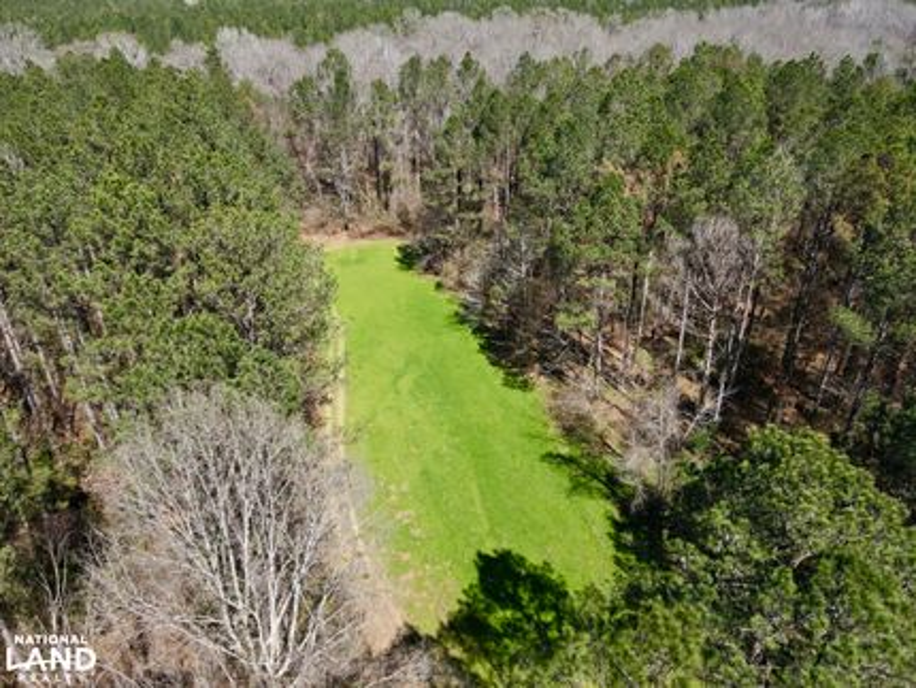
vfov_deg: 56.9
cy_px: 344
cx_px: 458
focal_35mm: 24
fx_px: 635
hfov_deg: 71.6
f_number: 2.8
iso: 100
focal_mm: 4.5
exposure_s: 1/500
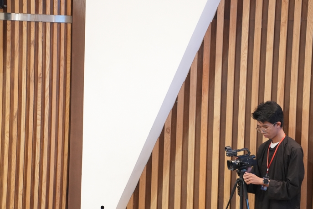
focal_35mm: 213
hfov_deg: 9.7
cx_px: 157
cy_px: 137
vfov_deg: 6.4
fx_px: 1852
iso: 5000
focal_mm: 150
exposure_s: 1/125
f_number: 2.8
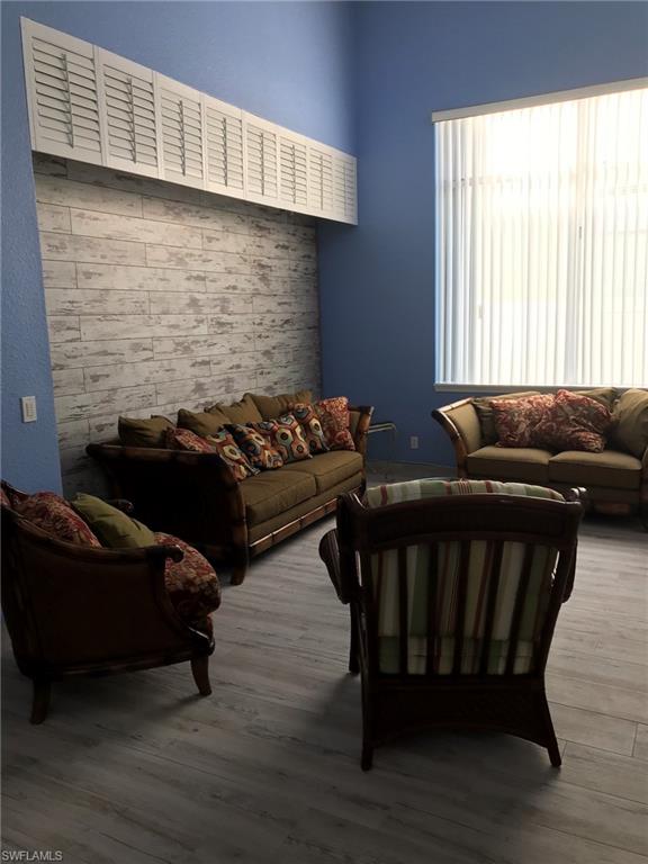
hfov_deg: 49.7
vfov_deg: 63.4
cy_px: 432
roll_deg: +1.8
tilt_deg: -7.7
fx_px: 699
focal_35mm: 28
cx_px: 324
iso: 25
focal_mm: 3.99
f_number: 1.8
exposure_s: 1/120
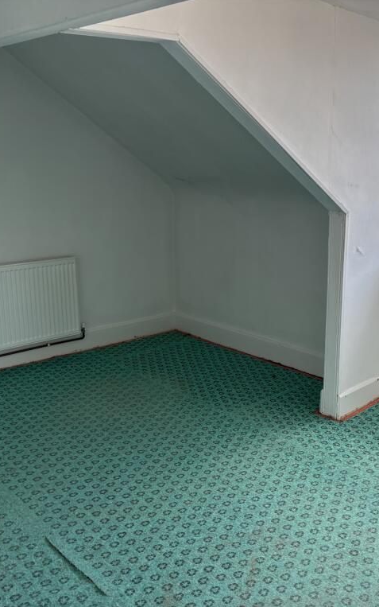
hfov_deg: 34.2
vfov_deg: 52.7
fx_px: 611
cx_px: 246
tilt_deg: -13.5
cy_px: 303
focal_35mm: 37
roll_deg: -0.2
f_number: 1.6
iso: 32
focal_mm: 5.96
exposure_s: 1/128
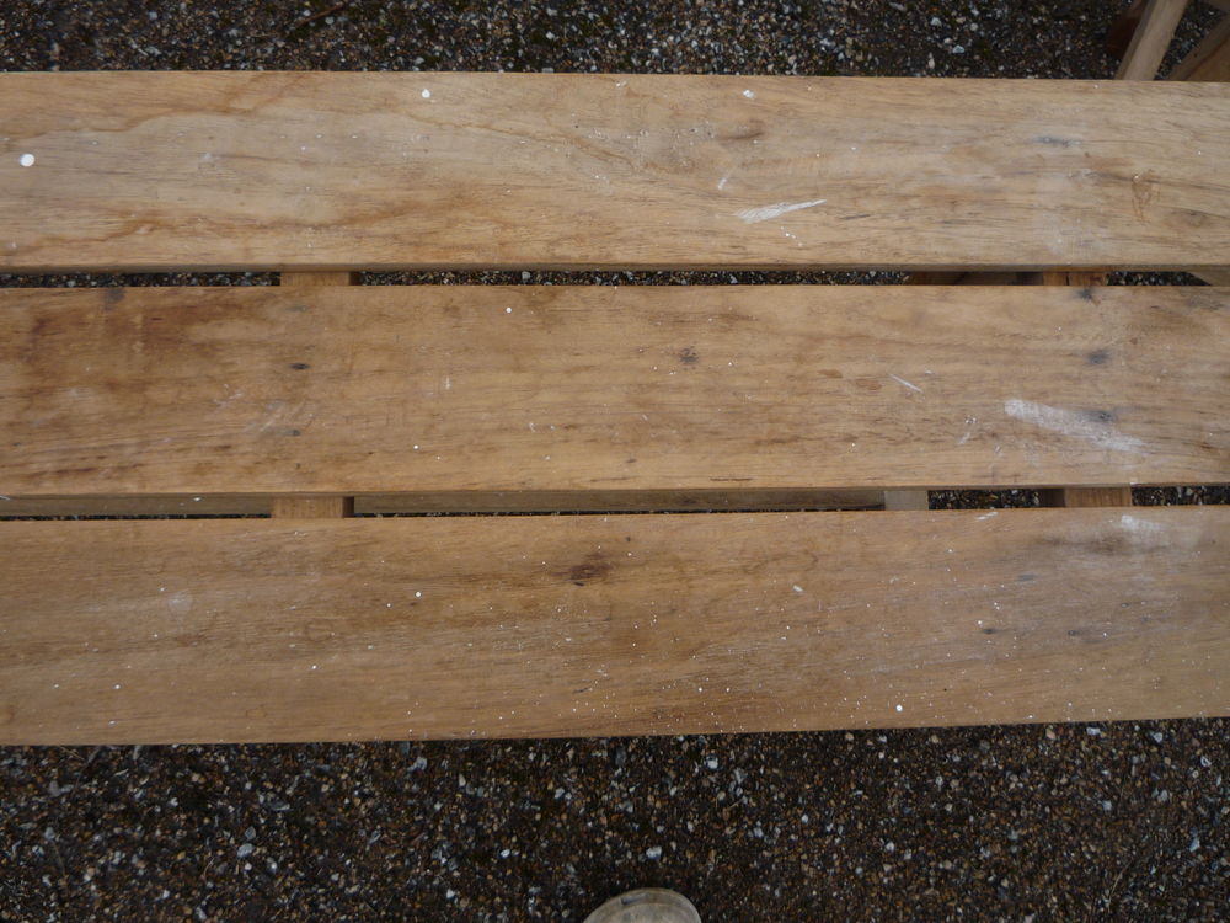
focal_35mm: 30
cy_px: 462
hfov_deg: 60.0
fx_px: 1066
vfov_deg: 46.8
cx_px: 615
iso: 100
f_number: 4
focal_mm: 5.2
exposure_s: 1/250
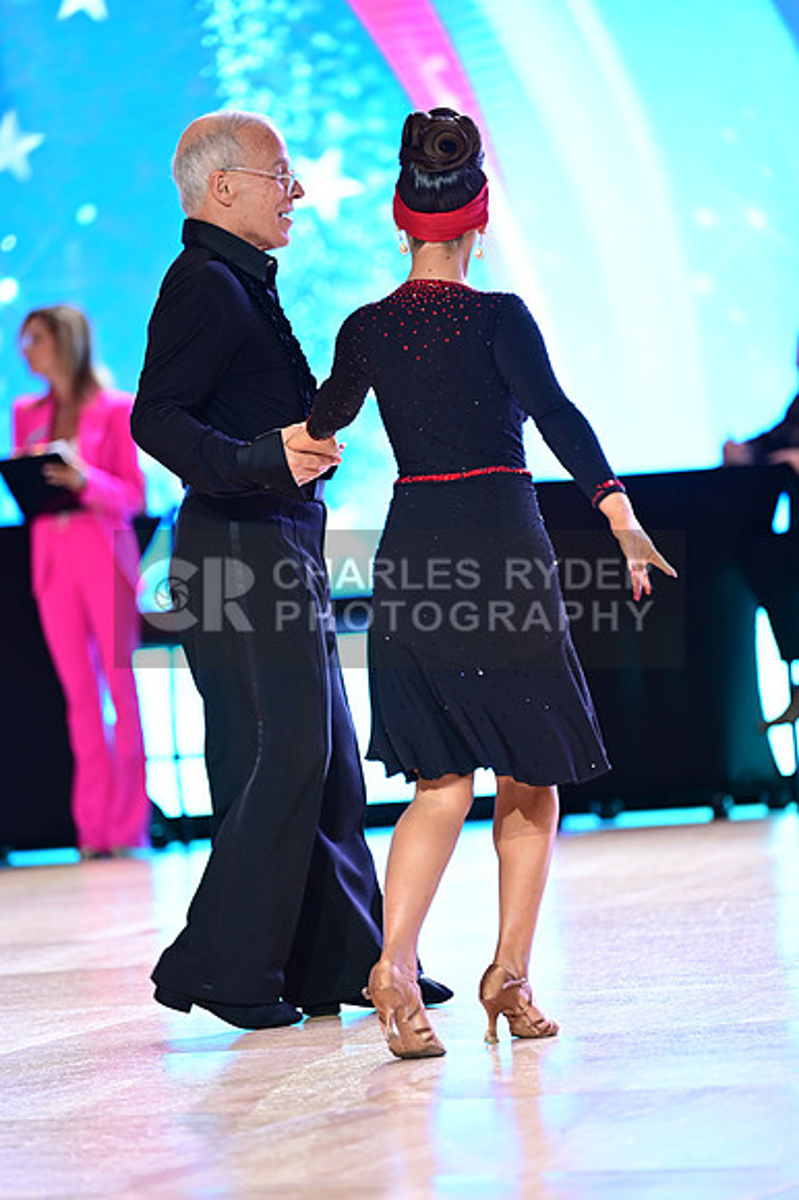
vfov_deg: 10.8
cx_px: 400
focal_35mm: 190
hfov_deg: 7.2
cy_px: 600
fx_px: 6332
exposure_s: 1/250
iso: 1600
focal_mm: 190
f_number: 3.2
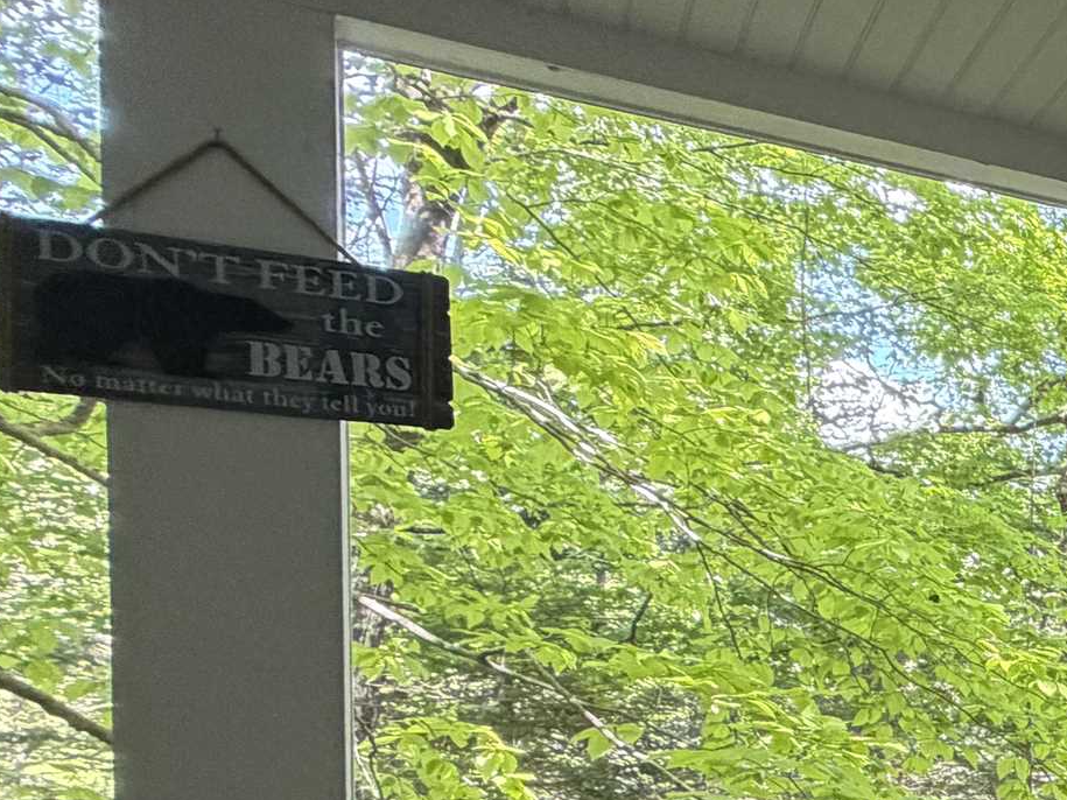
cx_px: 1756
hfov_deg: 25.0
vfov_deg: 29.3
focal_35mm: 47
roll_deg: +0.1
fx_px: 1449
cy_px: 759
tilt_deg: -0.8
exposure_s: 1/109
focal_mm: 2.22
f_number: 2.2
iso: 320
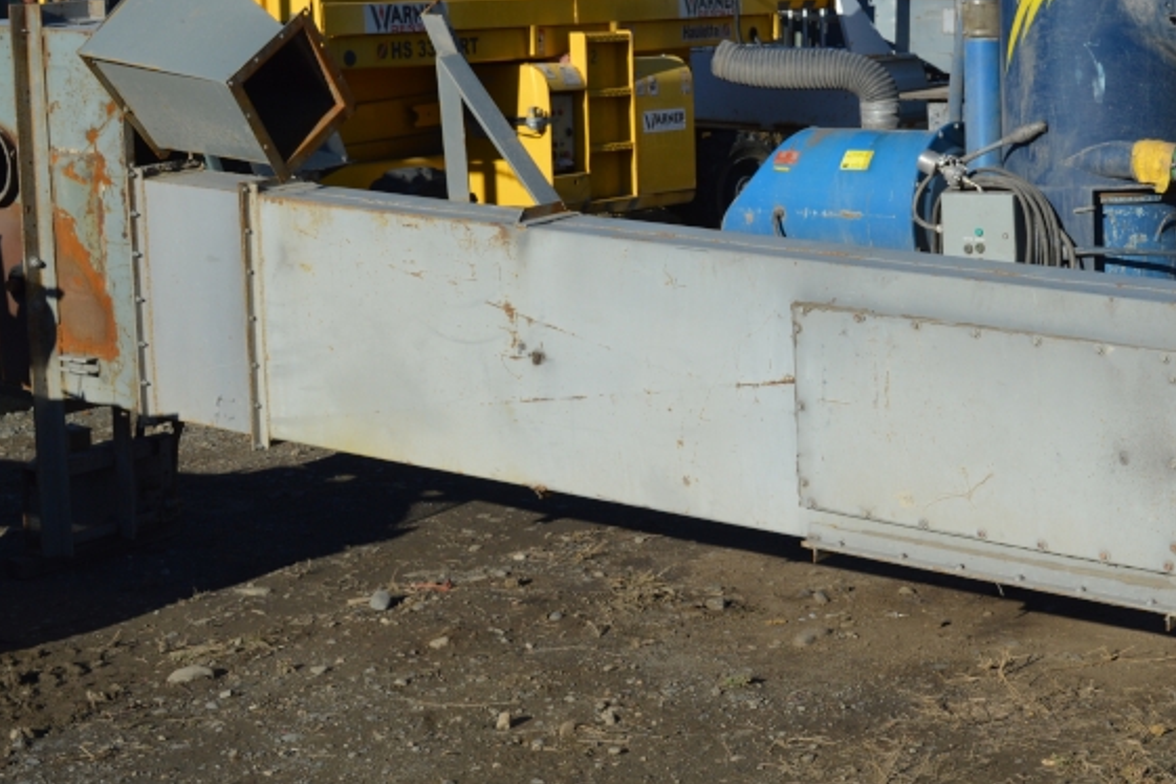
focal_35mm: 83
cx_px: 874
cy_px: 261
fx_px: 2708
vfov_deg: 16.4
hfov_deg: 24.3
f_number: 9
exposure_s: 1/320
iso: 100
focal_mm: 31
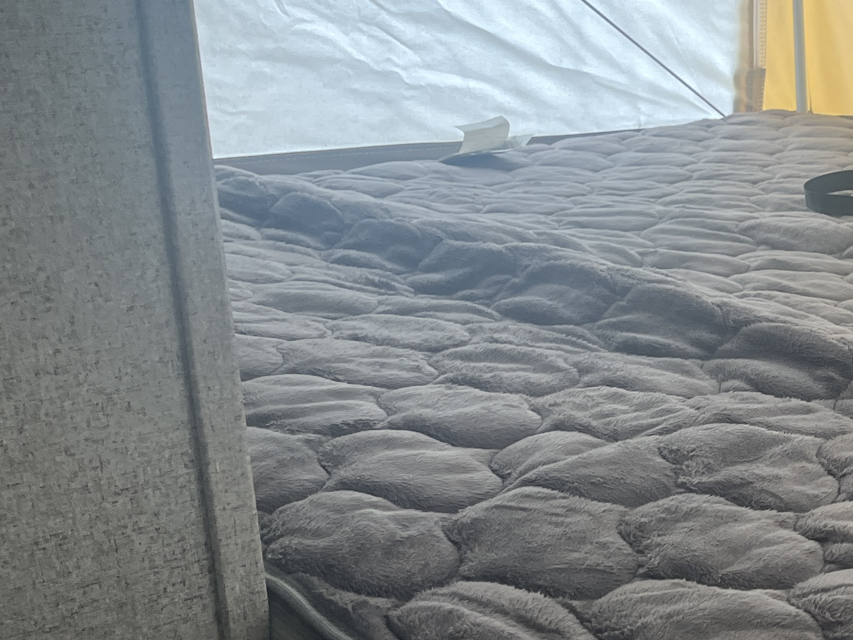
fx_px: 1626
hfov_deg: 26.3
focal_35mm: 66
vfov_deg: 22.3
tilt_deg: -14.5
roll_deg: +2.4
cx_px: 1010
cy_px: 301
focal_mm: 5.1
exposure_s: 1/122
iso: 64
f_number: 1.6
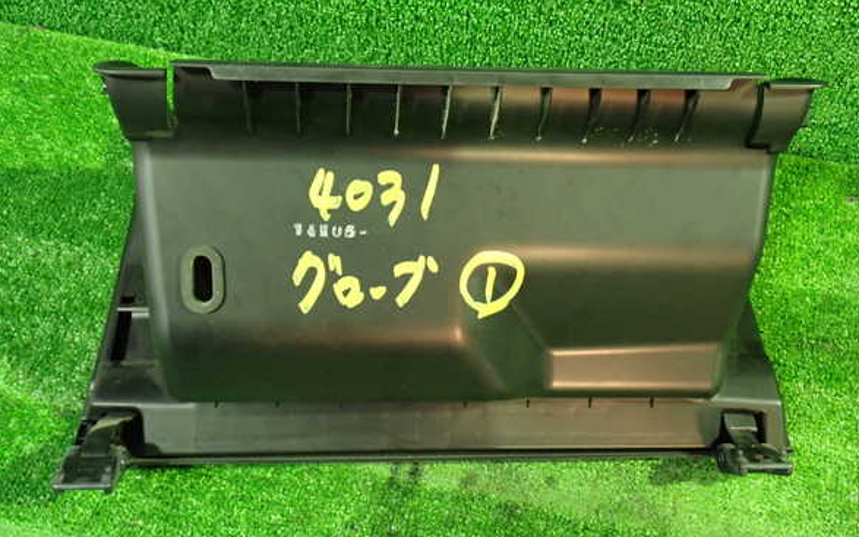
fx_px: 913
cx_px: 430
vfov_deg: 32.8
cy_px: 269
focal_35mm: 39
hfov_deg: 50.4
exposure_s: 1/20
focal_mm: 6.37
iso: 800
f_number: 2.5
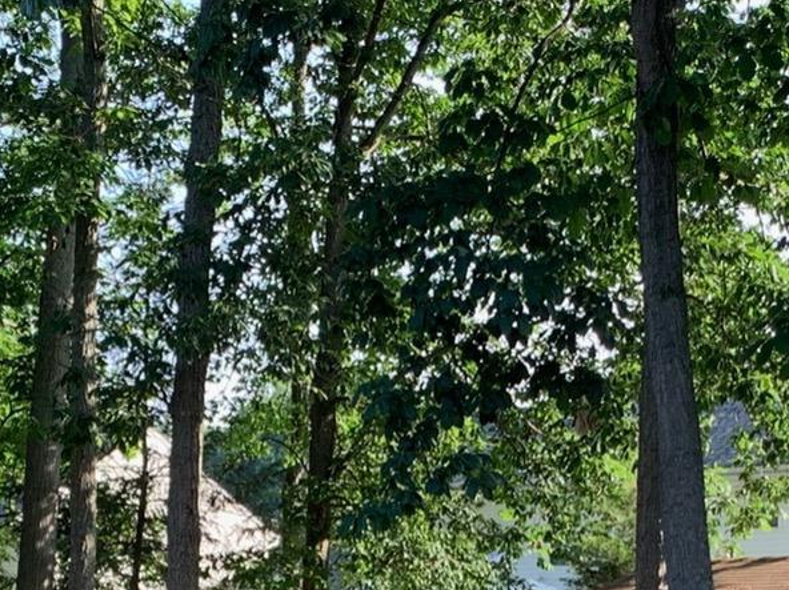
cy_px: 721
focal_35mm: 90
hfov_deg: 21.8
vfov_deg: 15.7
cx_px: 331
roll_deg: +0.1
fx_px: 2050
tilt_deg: -2.5
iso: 25
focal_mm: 4.25
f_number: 1.8
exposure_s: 1/144
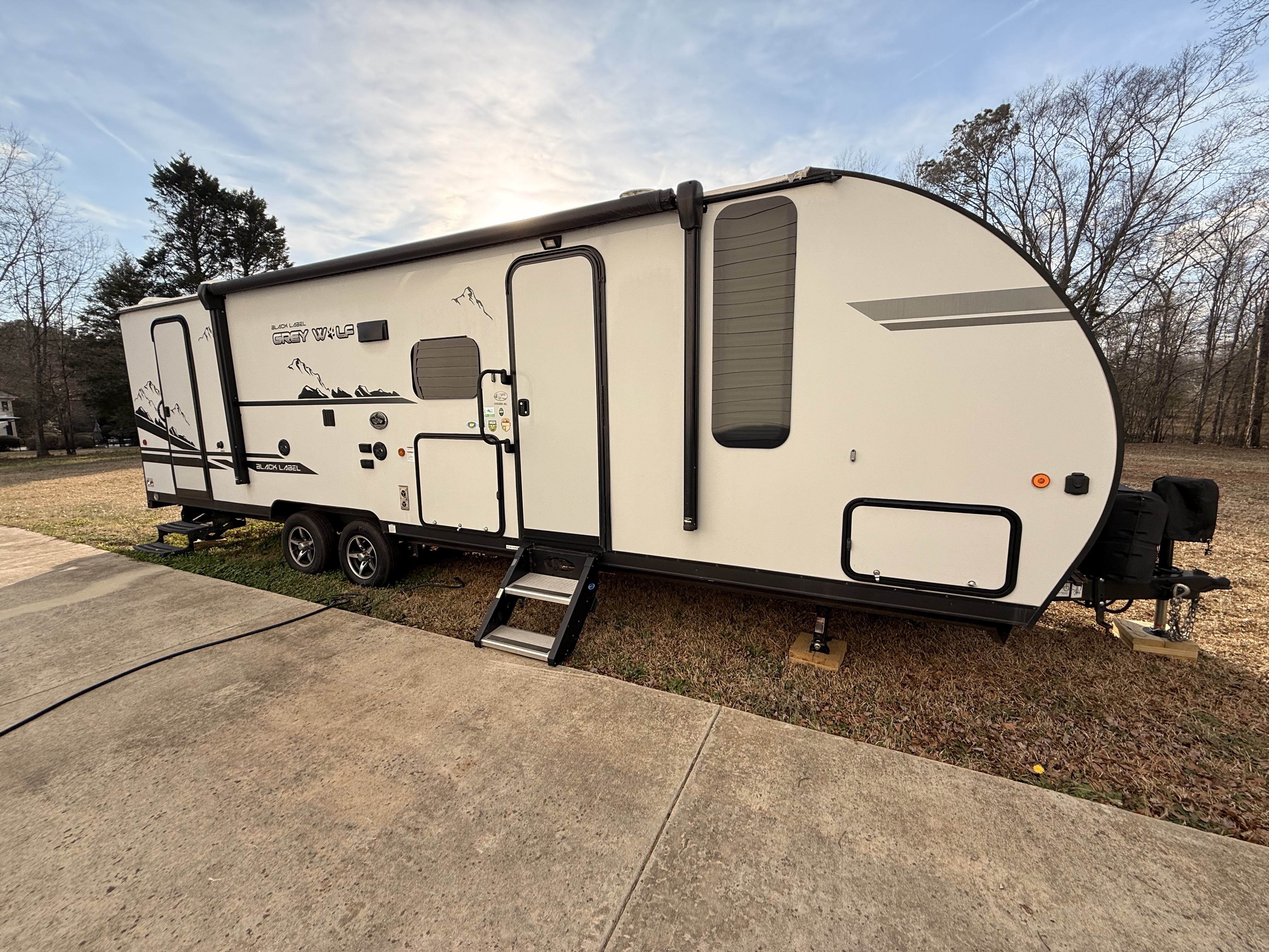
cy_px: 476
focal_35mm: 14
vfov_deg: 85.7
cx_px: 634
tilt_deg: -7.5
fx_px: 513
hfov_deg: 102.1
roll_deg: +0.3
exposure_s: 1/942
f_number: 2.2
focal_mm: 2.22
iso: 50
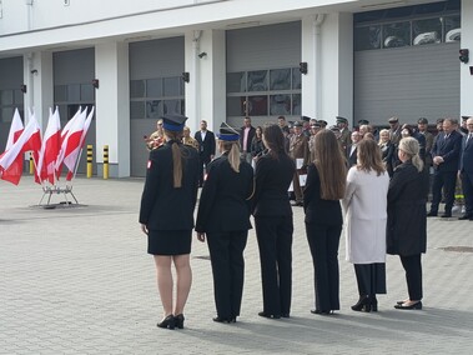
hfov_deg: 23.6
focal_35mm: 83
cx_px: 236
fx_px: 1134
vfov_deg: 17.8
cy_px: 178
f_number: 1.7
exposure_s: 1/275
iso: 50
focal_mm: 5.27
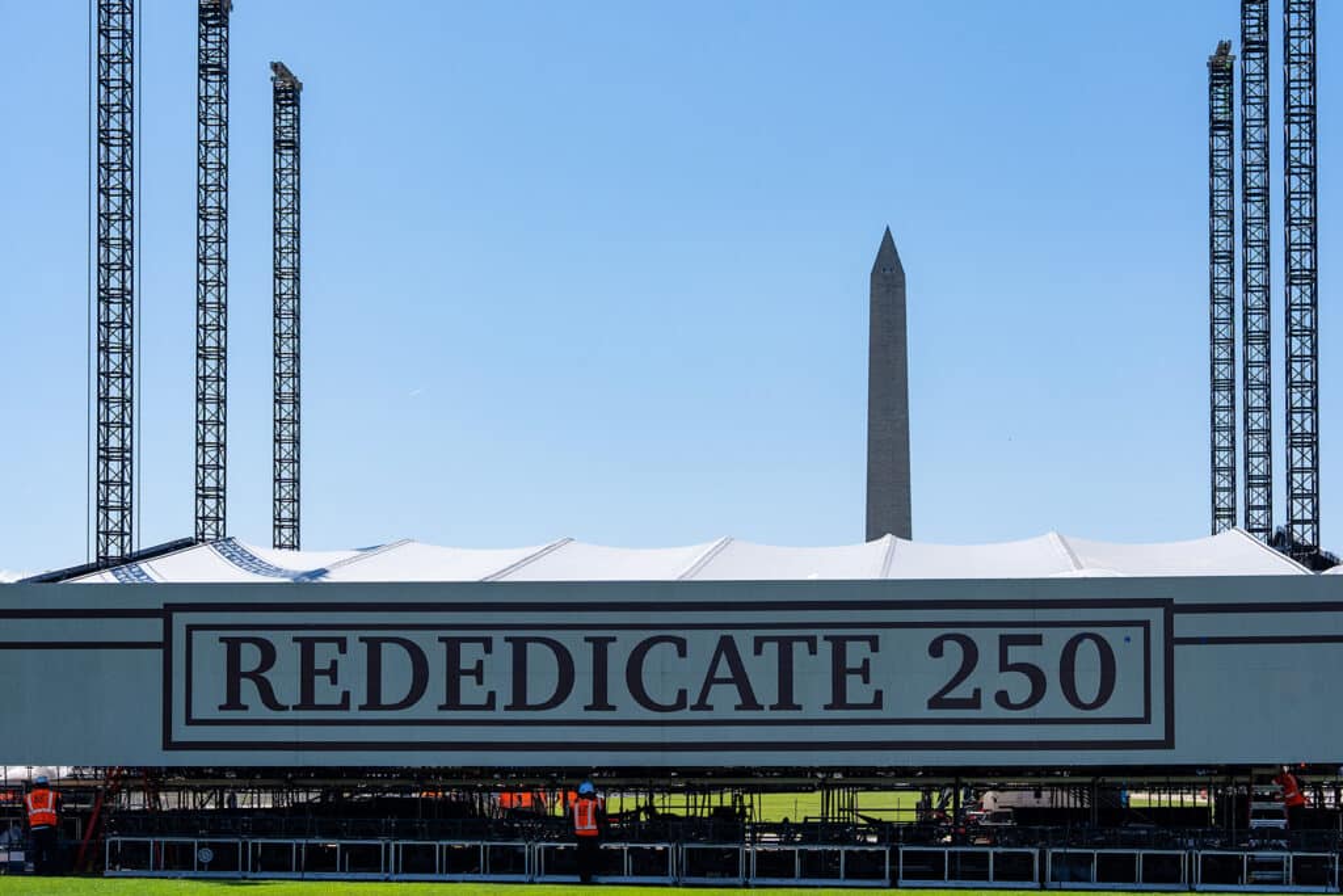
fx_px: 2164
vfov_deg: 23.4
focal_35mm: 58
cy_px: 448
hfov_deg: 34.5
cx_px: 672
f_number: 6.3
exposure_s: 1/1600
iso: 400
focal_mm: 58
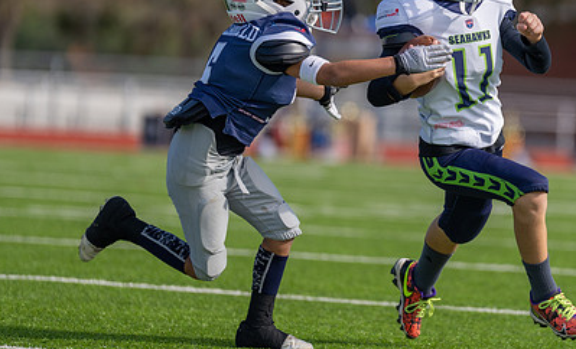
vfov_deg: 3.4
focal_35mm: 373
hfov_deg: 5.7
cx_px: 439
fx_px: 5807
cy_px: 105
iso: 100
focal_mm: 200
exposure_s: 1/2000
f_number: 2.8
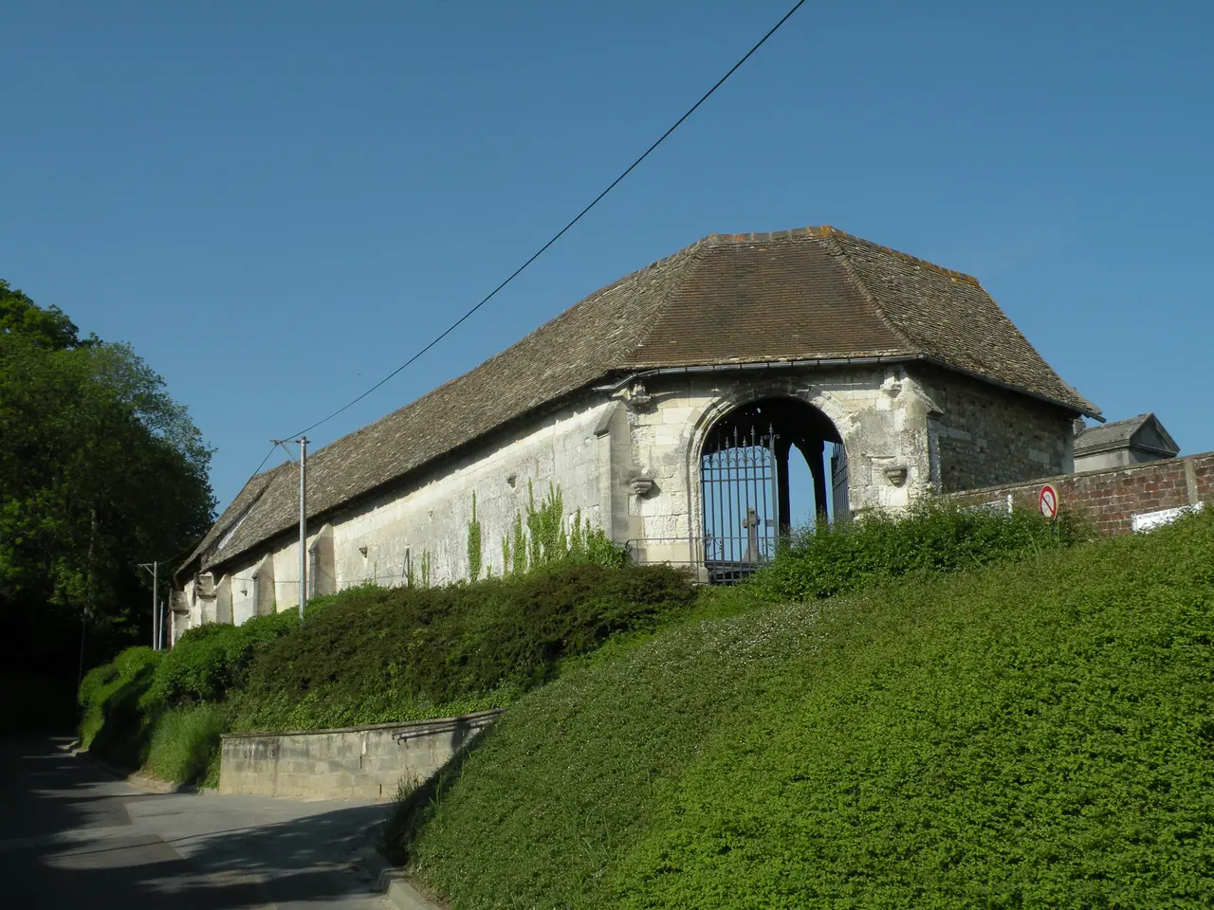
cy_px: 455
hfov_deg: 44.8
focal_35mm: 42
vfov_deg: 34.3
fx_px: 1473
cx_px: 607
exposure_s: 1/297
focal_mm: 7.4
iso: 64
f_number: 7.1
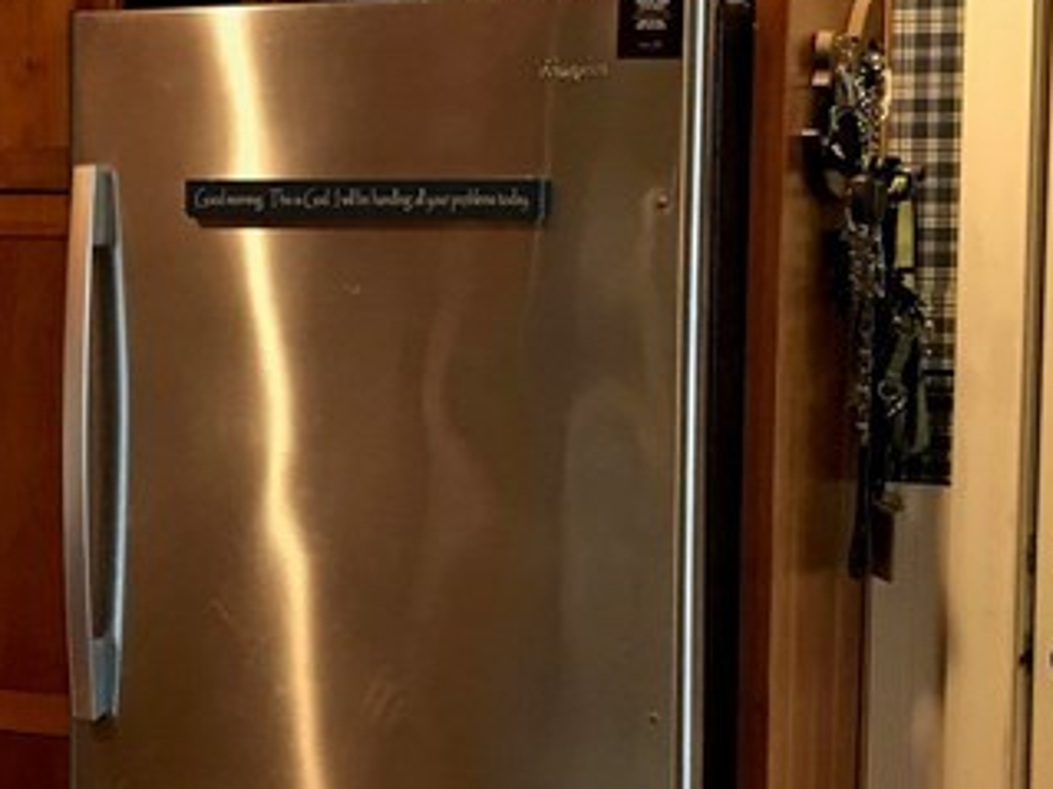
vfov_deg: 16.4
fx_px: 2737
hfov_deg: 21.4
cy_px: 532
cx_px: 175
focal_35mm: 90
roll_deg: -1.2
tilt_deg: -6.0
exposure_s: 1/15
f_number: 1.8
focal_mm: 3.99
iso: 64
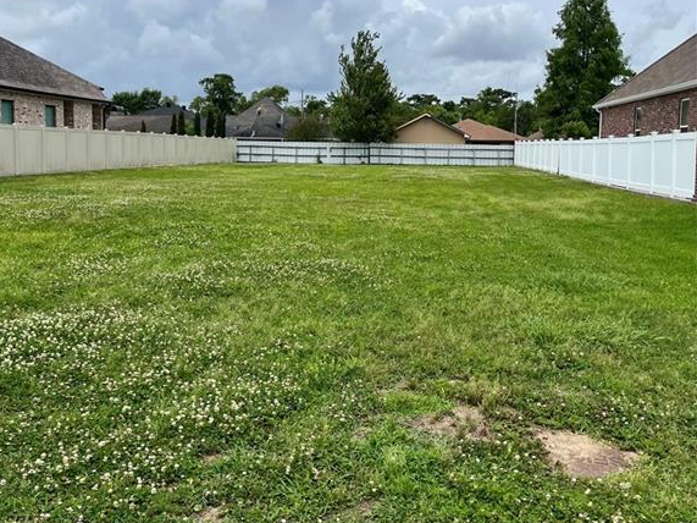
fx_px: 705
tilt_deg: -5.5
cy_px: 199
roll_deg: -0.5
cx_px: 347
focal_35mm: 35
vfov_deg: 40.4
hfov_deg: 52.6
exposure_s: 1/6897
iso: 50
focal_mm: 5.1
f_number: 1.6
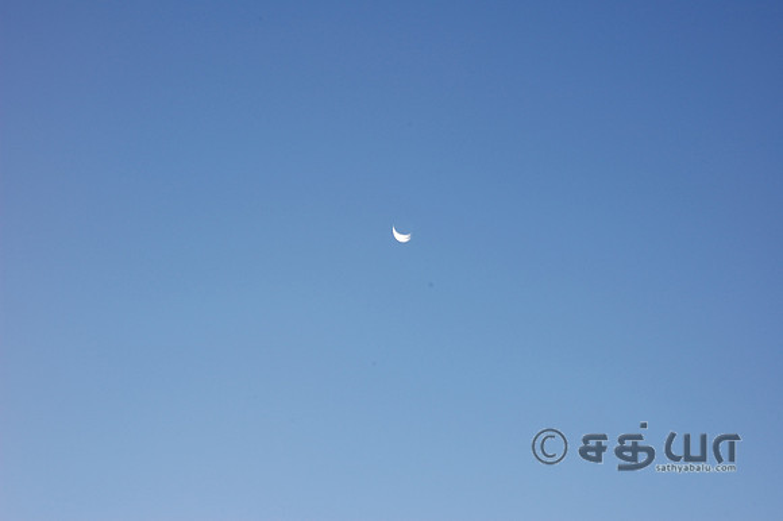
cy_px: 260
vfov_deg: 13.0
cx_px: 392
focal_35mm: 105
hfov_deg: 19.5
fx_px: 2282
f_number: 14
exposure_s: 1.6
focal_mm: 70
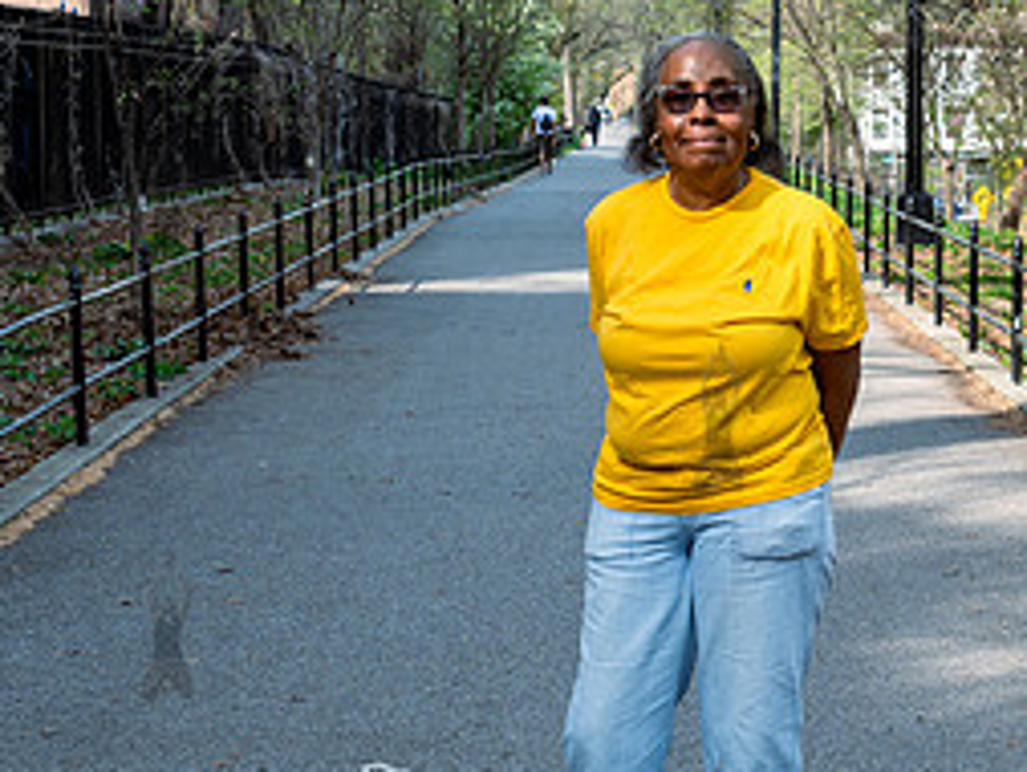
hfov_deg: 19.4
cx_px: 687
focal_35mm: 101
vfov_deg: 14.7
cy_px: 363
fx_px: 2998
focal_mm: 35
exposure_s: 1/400
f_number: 4.5
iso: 200
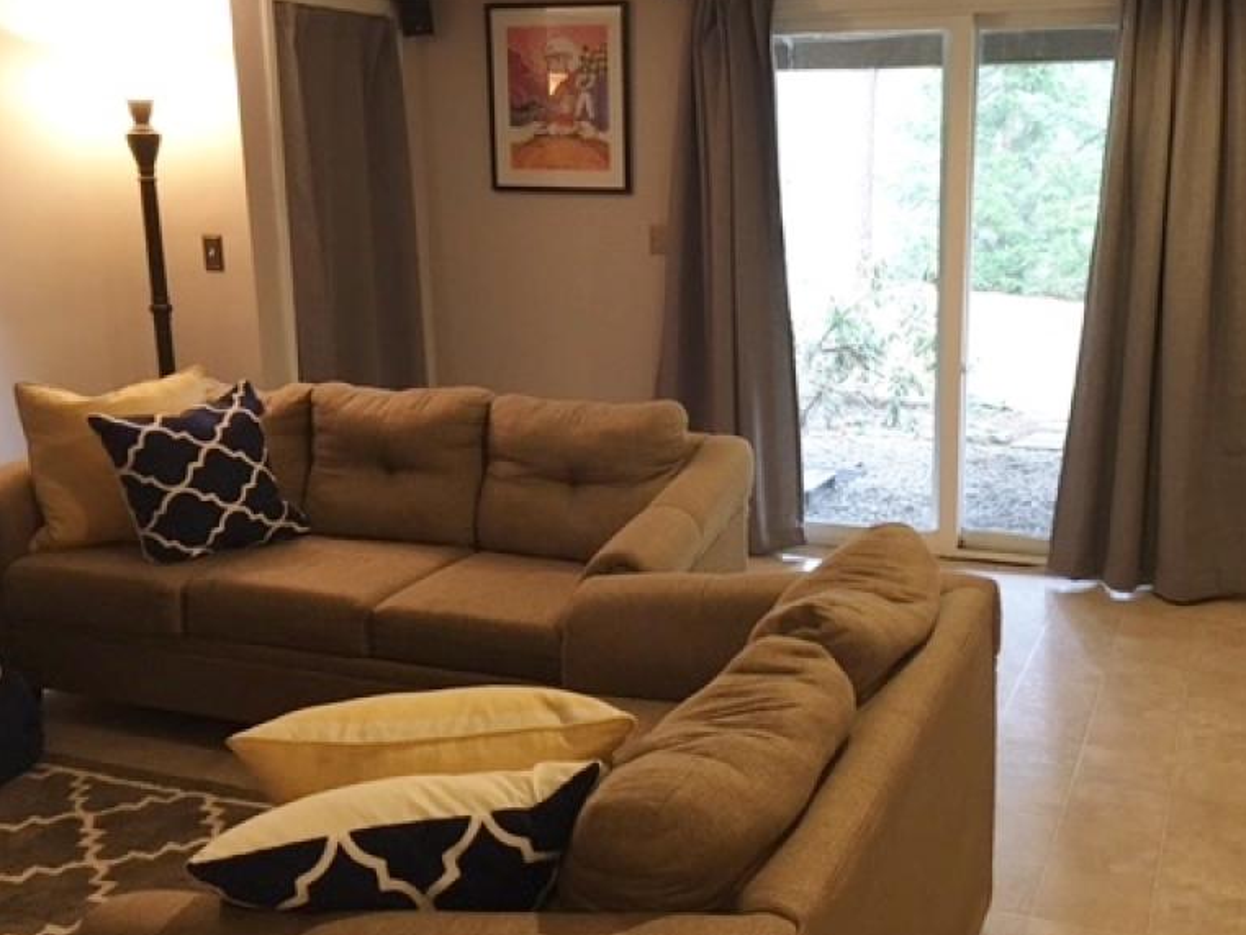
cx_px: 730
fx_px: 1404
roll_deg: +0.9
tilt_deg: -13.7
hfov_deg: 47.6
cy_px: 462
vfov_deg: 36.8
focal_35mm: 39
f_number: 2.2
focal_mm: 4.15
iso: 160
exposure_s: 1/30
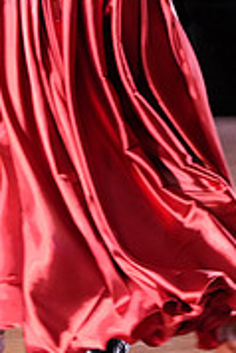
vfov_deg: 6.0
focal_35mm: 342
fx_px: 3356
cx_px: 128
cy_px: -71
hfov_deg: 4.0
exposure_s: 1/320
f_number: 5
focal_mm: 105
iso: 5000
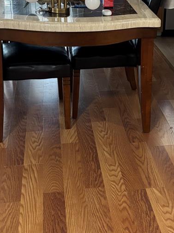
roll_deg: -2.9
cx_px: 145
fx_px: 416
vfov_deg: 30.7
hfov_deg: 23.2
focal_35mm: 62
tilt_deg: -19.8
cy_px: 59
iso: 250
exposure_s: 1/60
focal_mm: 5.96
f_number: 1.6
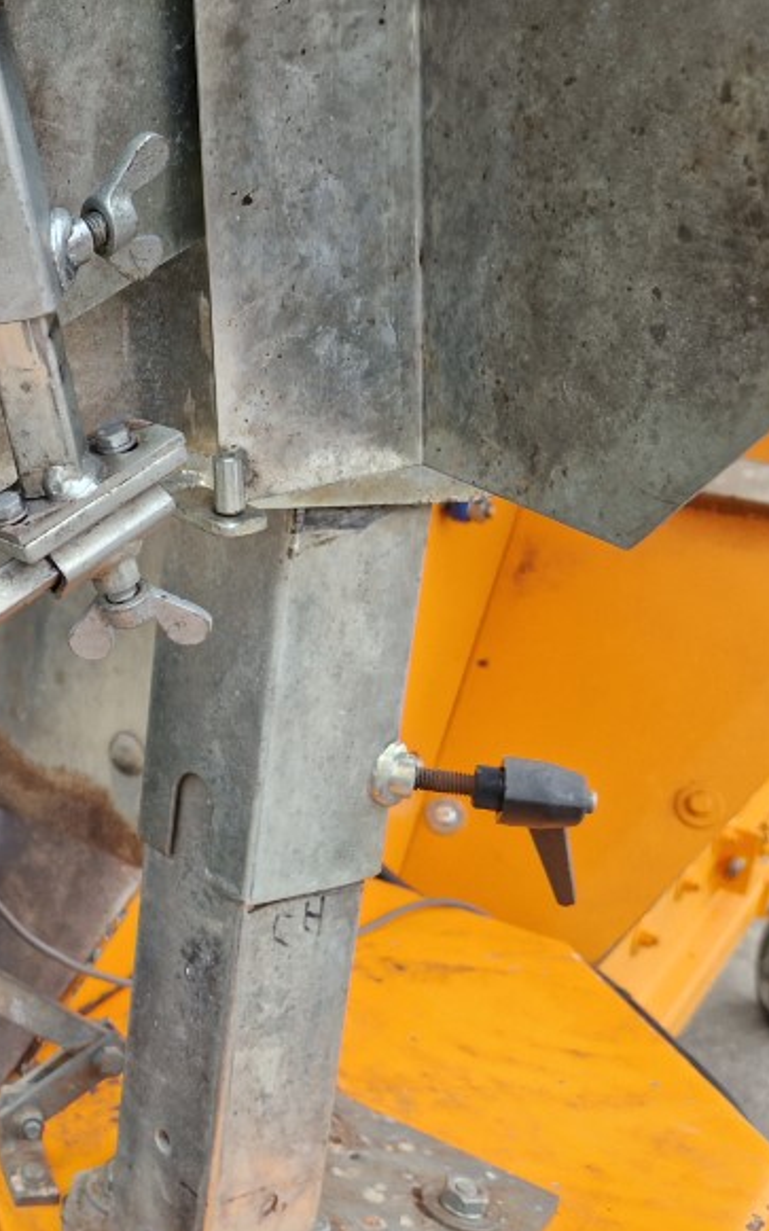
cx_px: -169
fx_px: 1442
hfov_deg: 26.4
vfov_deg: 46.2
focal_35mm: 43
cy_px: 572
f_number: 1.8
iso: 125
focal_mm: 5.4
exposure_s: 1/180
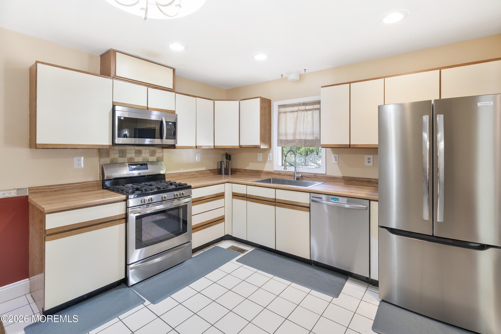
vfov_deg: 73.8
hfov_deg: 96.7
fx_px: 223
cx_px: 250
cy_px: 167
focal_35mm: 16
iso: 100
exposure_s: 13
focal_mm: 16
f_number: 10
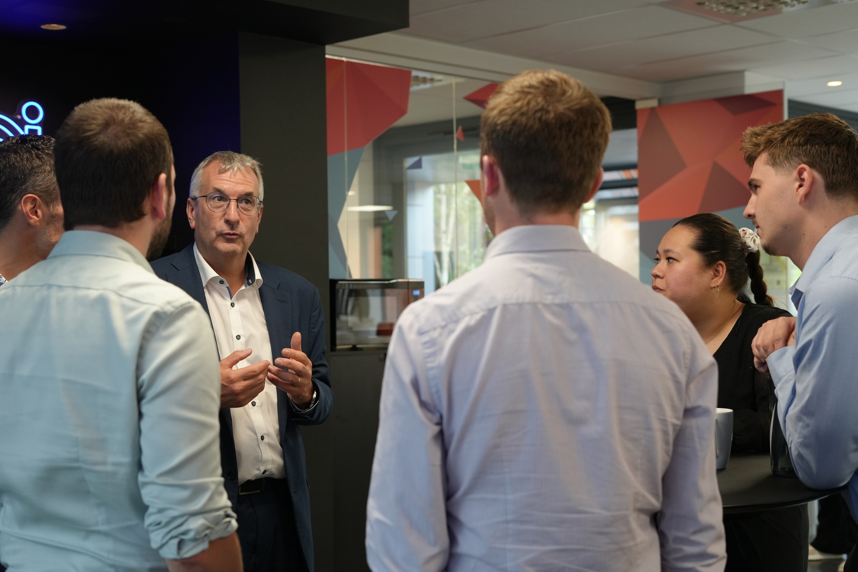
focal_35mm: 50
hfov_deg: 39.6
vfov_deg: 27.0
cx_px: 429
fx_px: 1192
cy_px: 286
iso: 1600
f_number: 4
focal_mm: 50
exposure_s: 1/160
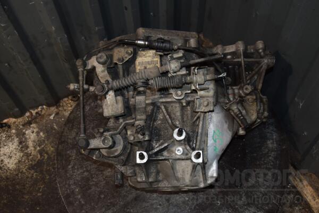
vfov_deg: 31.9
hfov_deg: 46.4
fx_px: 372
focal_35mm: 42
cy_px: 106
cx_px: 160
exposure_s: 1/60
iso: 800
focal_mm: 28
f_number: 5
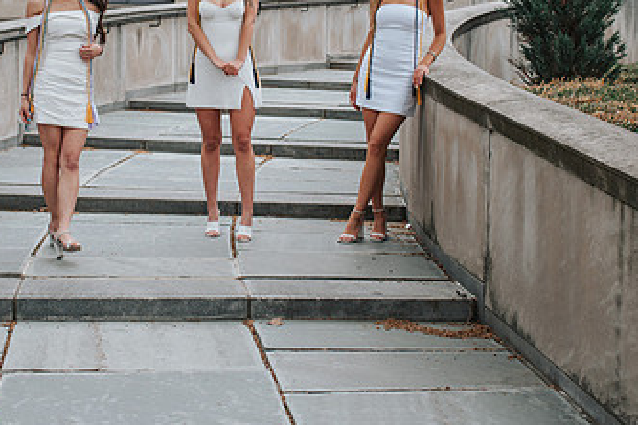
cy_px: 62
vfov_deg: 20.0
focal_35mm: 67
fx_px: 1187
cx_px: 192
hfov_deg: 29.8
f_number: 3.5
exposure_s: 1/500
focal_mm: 35
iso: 100
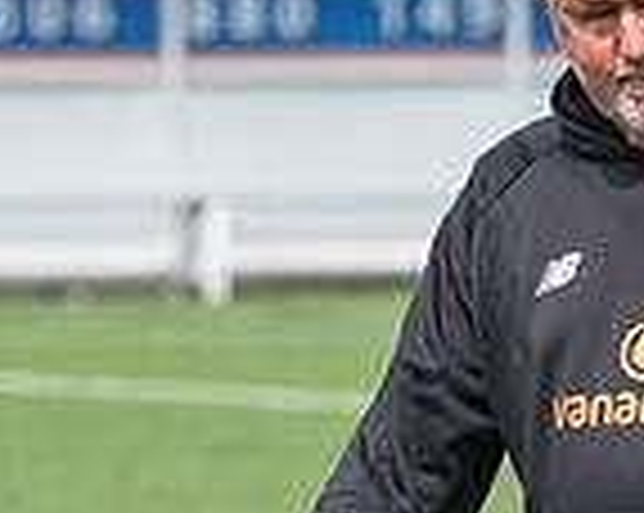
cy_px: 657
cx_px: 798
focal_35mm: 1004
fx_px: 19110
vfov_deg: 1.5
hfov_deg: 1.9
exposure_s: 1/1000
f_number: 4
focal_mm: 135
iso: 200
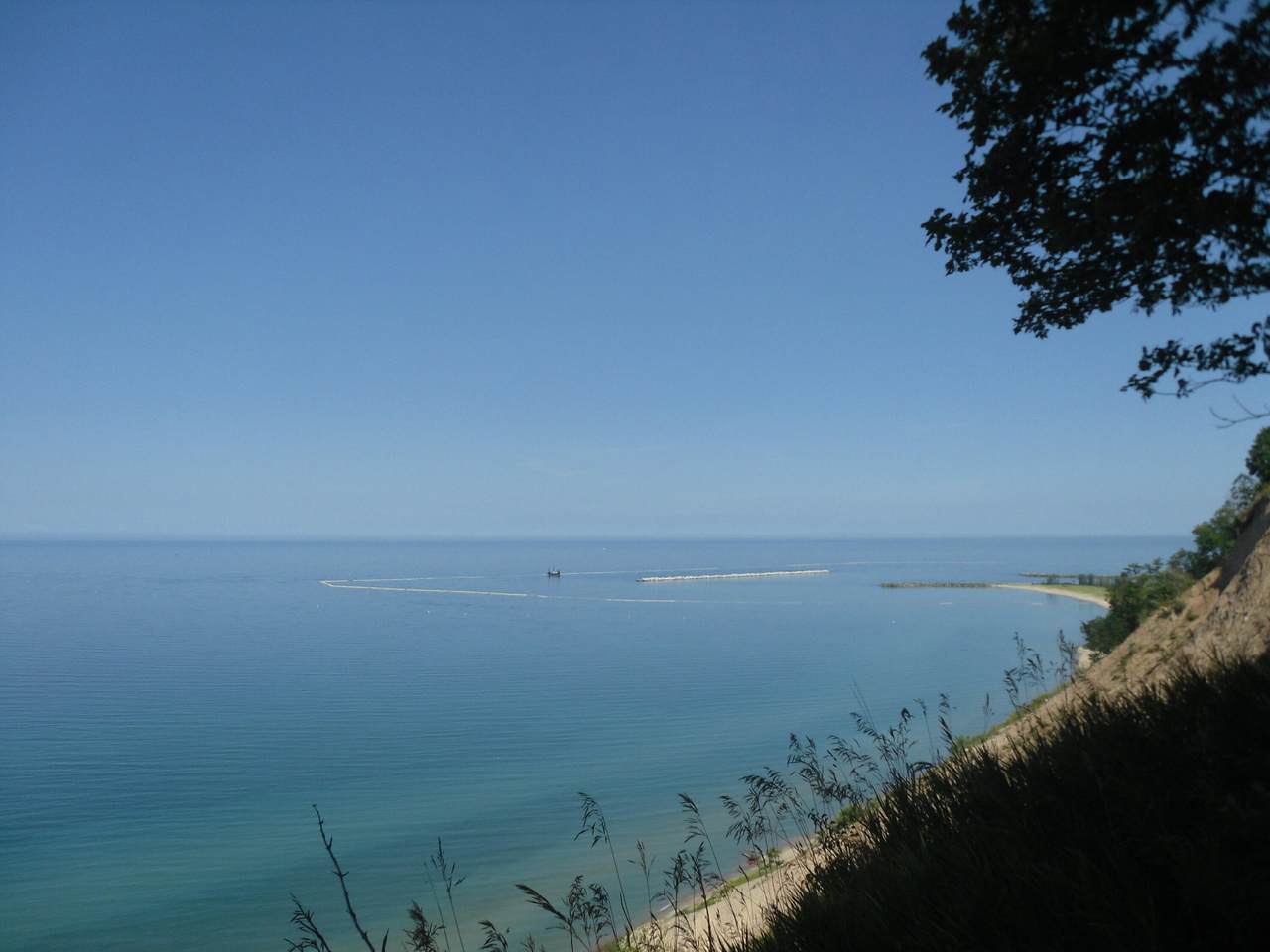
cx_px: 635
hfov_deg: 54.0
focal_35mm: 34
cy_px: 476
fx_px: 1247
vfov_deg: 41.8
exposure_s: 1/362
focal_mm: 6
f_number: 8.1
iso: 80
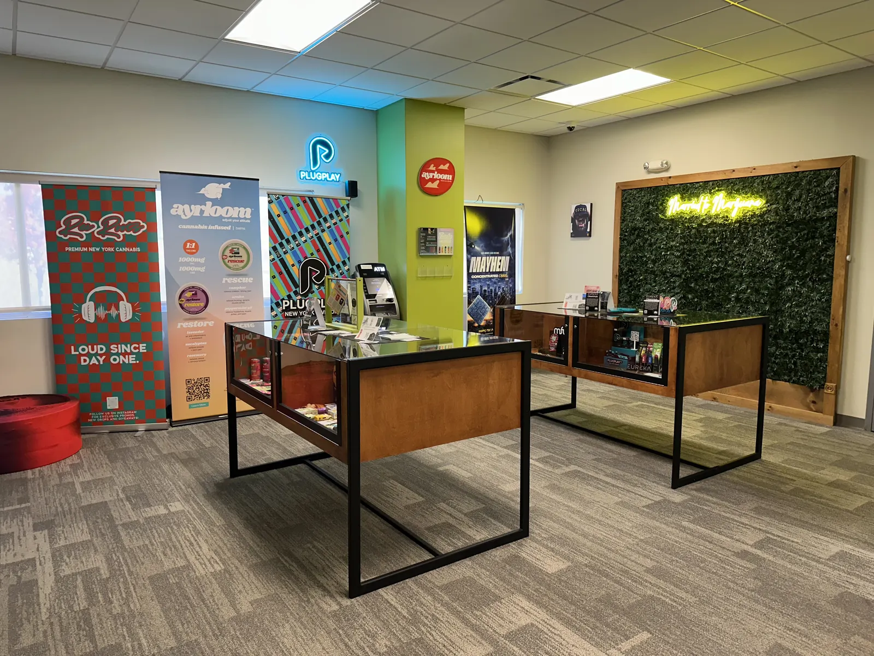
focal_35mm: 24
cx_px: 437
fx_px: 606
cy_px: 328
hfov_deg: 71.6
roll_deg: -0.1
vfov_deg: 56.8
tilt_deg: -5.2
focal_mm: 6.86
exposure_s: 1/60
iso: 250
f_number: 1.78
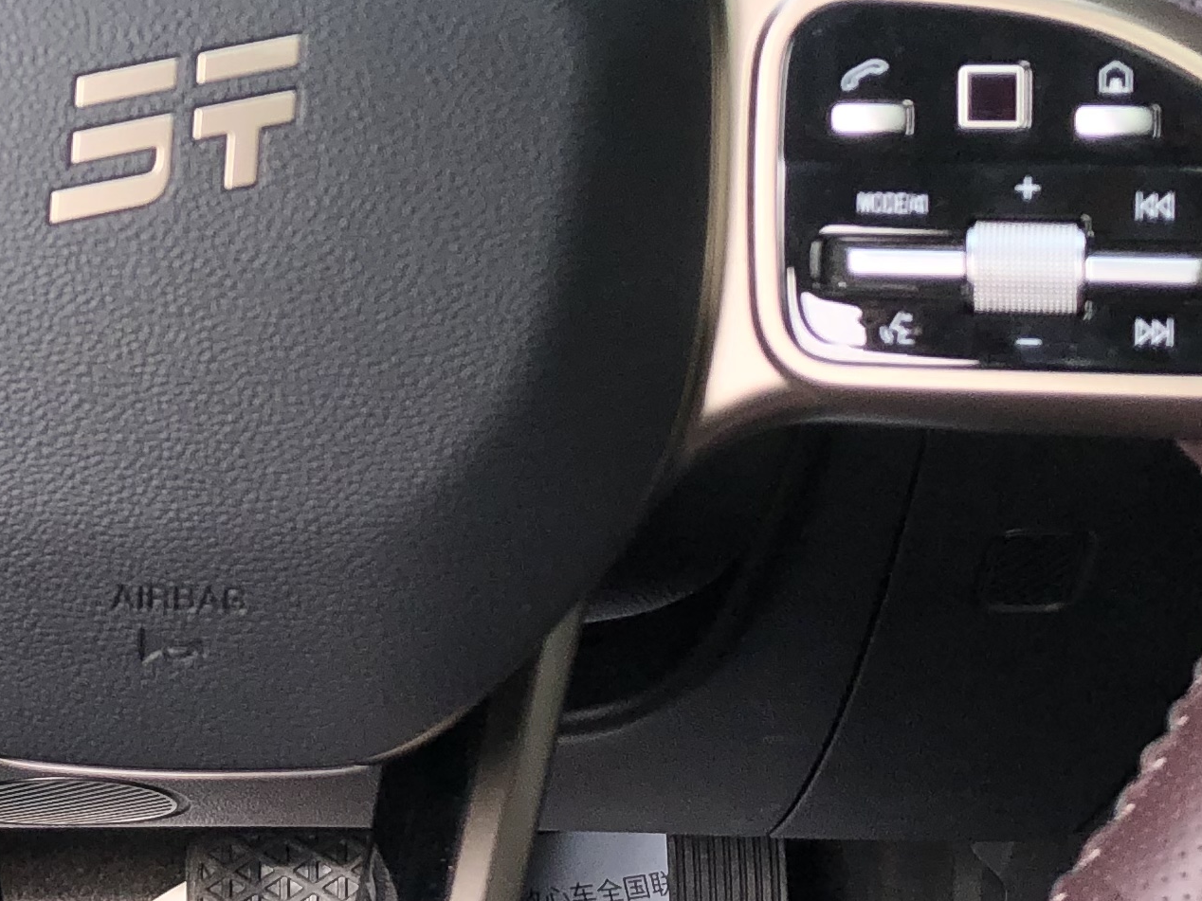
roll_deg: -1.5
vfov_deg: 16.4
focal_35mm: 89
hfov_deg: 21.7
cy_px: 77
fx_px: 3090
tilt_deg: -28.3
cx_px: 225
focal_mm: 3.99
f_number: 1.8
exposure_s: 1/251
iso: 20
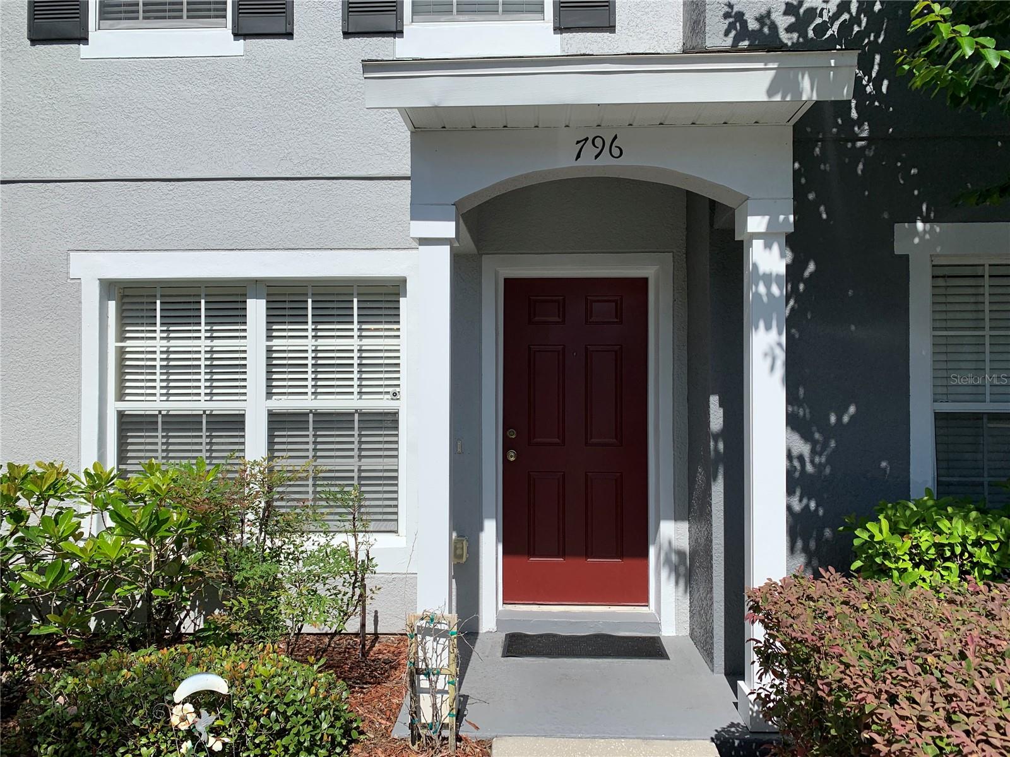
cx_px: 505
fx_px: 759
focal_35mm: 26
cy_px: 378
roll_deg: -0.5
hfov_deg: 67.3
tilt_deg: +4.3
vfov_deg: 53.1
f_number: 1.8
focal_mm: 4.25
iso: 25
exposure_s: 1/3650
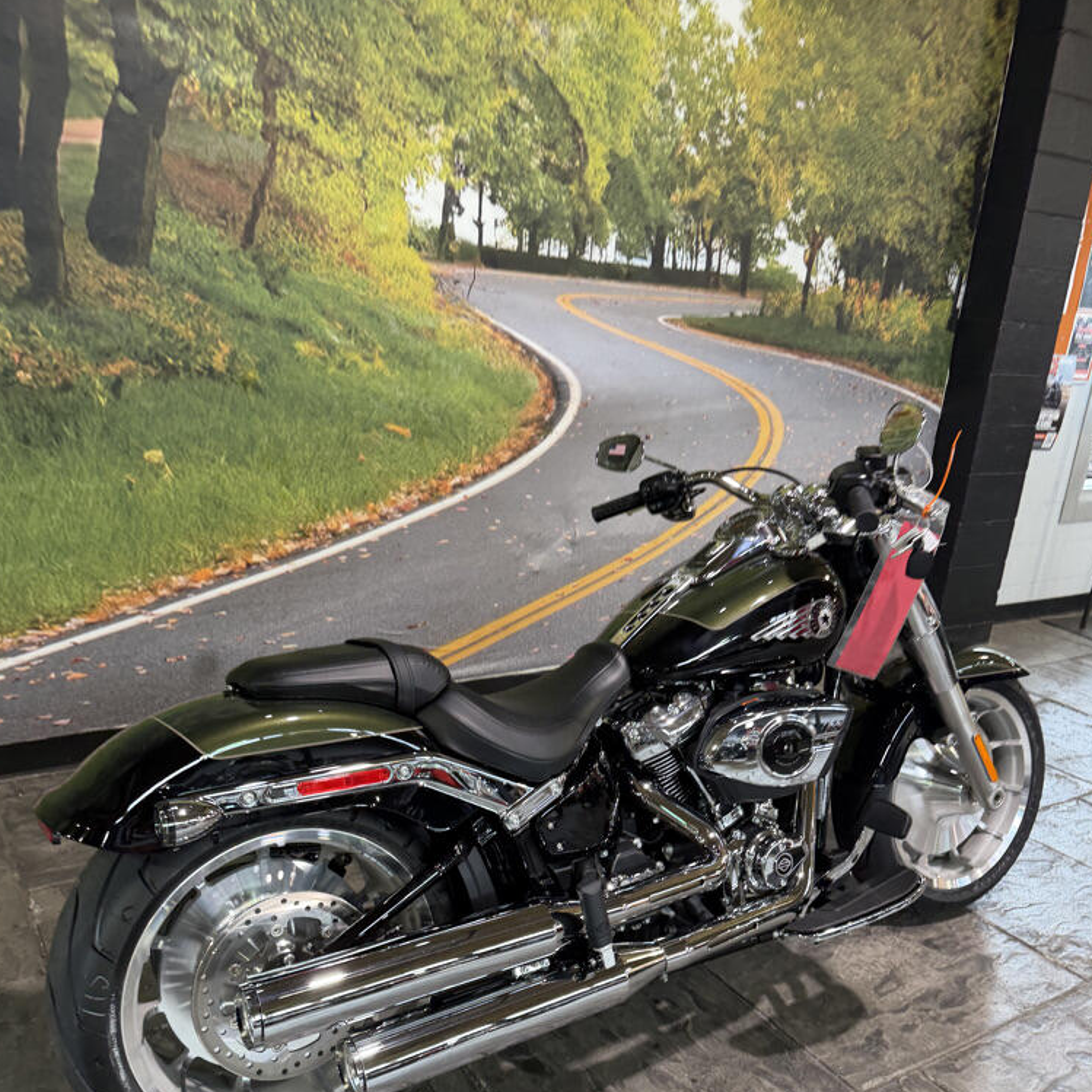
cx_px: 551
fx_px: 1035
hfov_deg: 55.6
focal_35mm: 29
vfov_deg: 54.8
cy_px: 703
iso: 125
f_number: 1.78
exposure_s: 1/60
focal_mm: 6.76
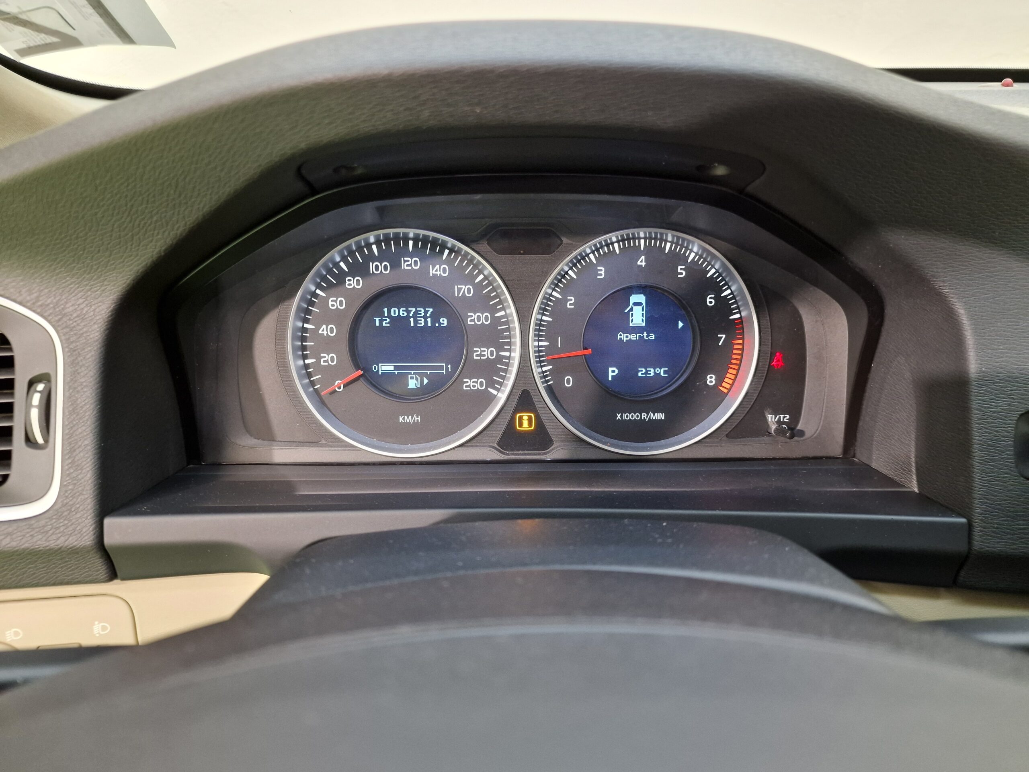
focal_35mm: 23
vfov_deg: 58.9
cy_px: 386
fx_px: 684
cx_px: 514
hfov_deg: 73.9
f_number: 1.8
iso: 400
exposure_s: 1/33
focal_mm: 6.4
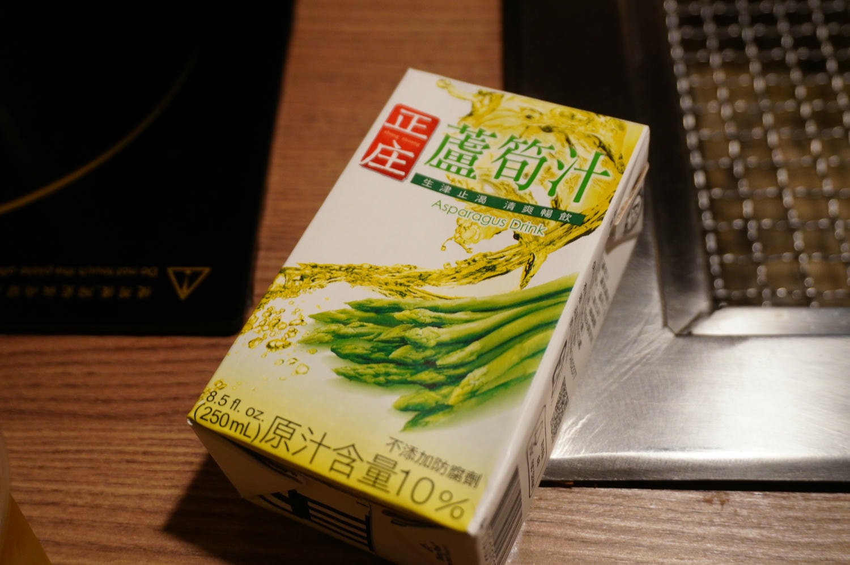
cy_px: 282
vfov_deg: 32.9
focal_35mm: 40
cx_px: 425
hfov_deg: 48.0
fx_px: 955
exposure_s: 1/50
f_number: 4.5
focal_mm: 27
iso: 800
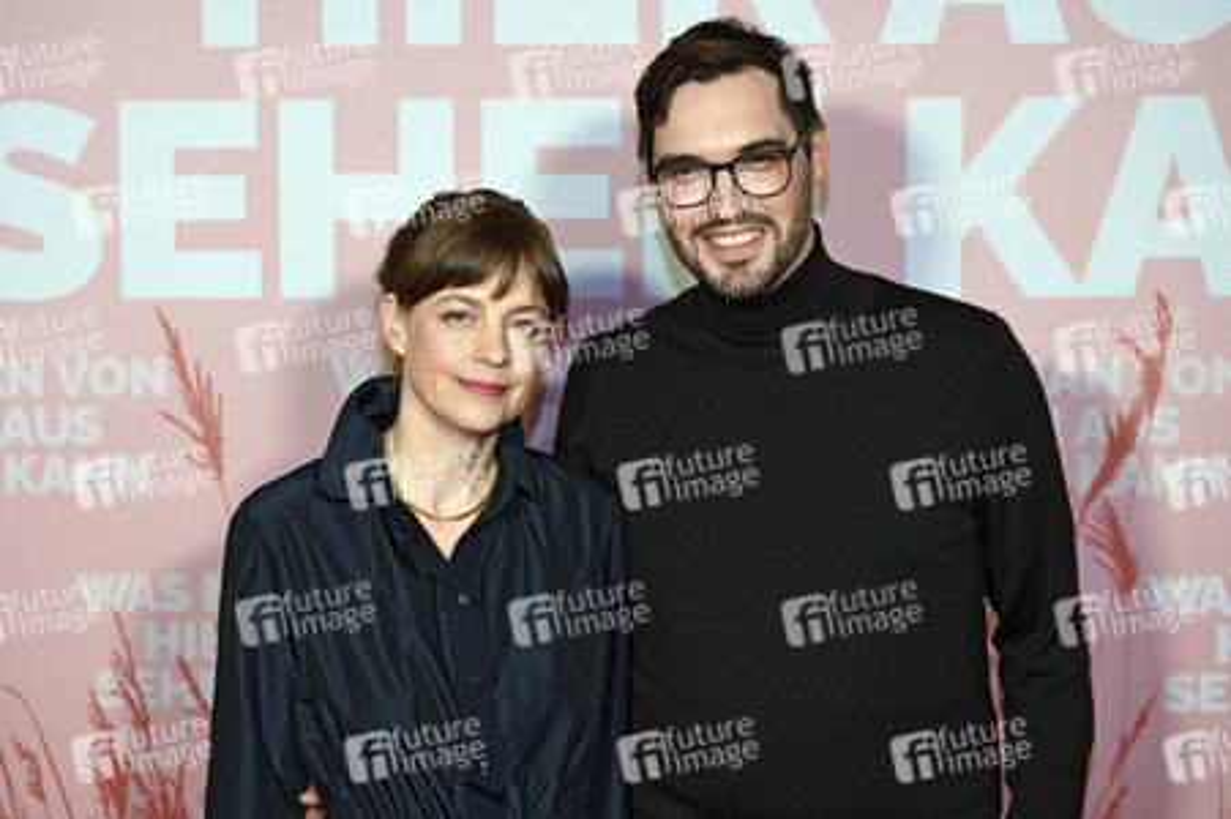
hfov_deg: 27.0
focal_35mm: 75
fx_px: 2563
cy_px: 410
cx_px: 616
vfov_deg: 18.2
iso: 500
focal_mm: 75
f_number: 4
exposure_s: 1/125
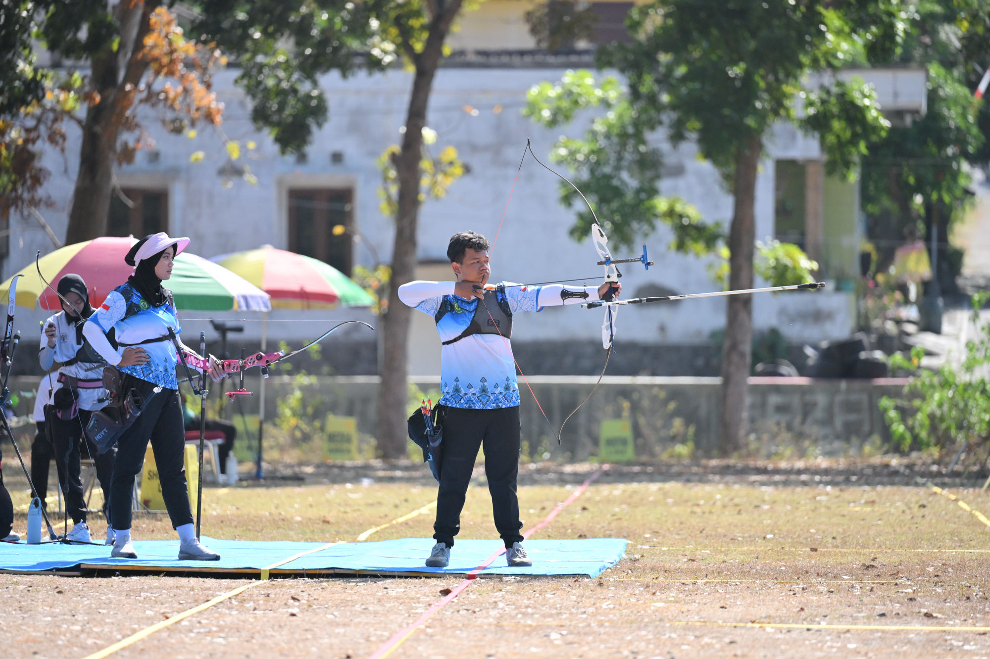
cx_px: 495
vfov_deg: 6.9
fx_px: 5498
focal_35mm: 200
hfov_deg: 10.3
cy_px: 330
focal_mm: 200
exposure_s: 1/16000
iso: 2000
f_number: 2.8
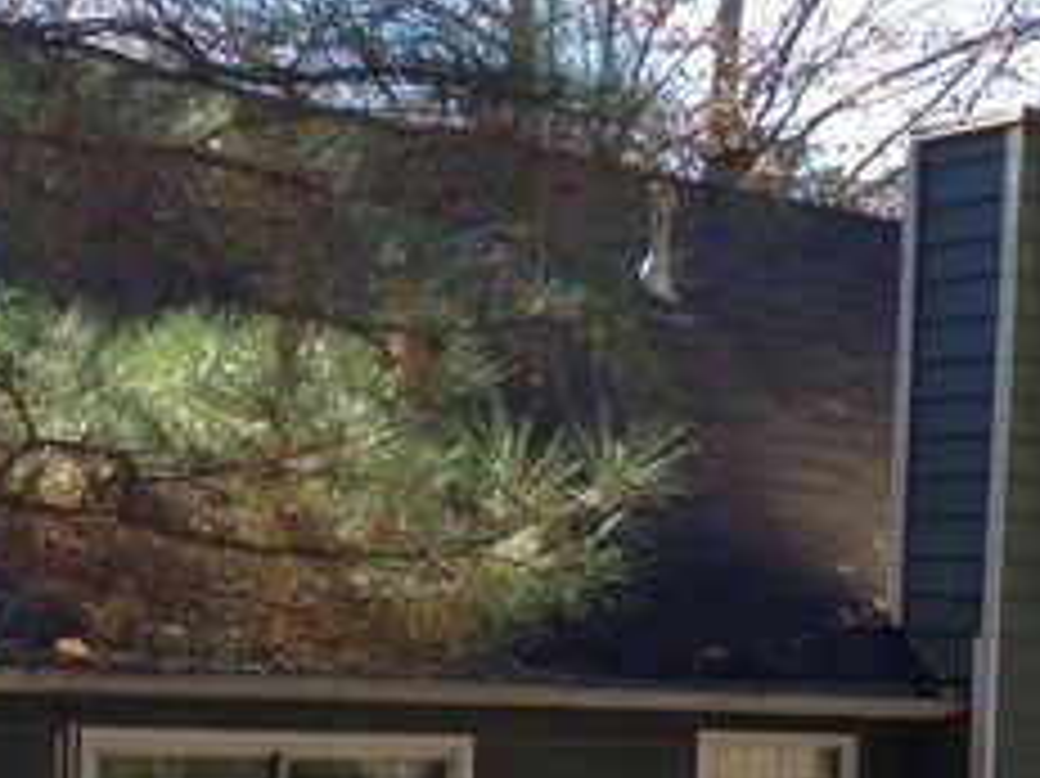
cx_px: 1162
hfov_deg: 19.4
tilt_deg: -5.3
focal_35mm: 97
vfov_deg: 14.8
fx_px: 2913
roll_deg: -0.7
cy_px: 890
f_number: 2.4
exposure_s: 1/363
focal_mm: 4.28
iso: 50
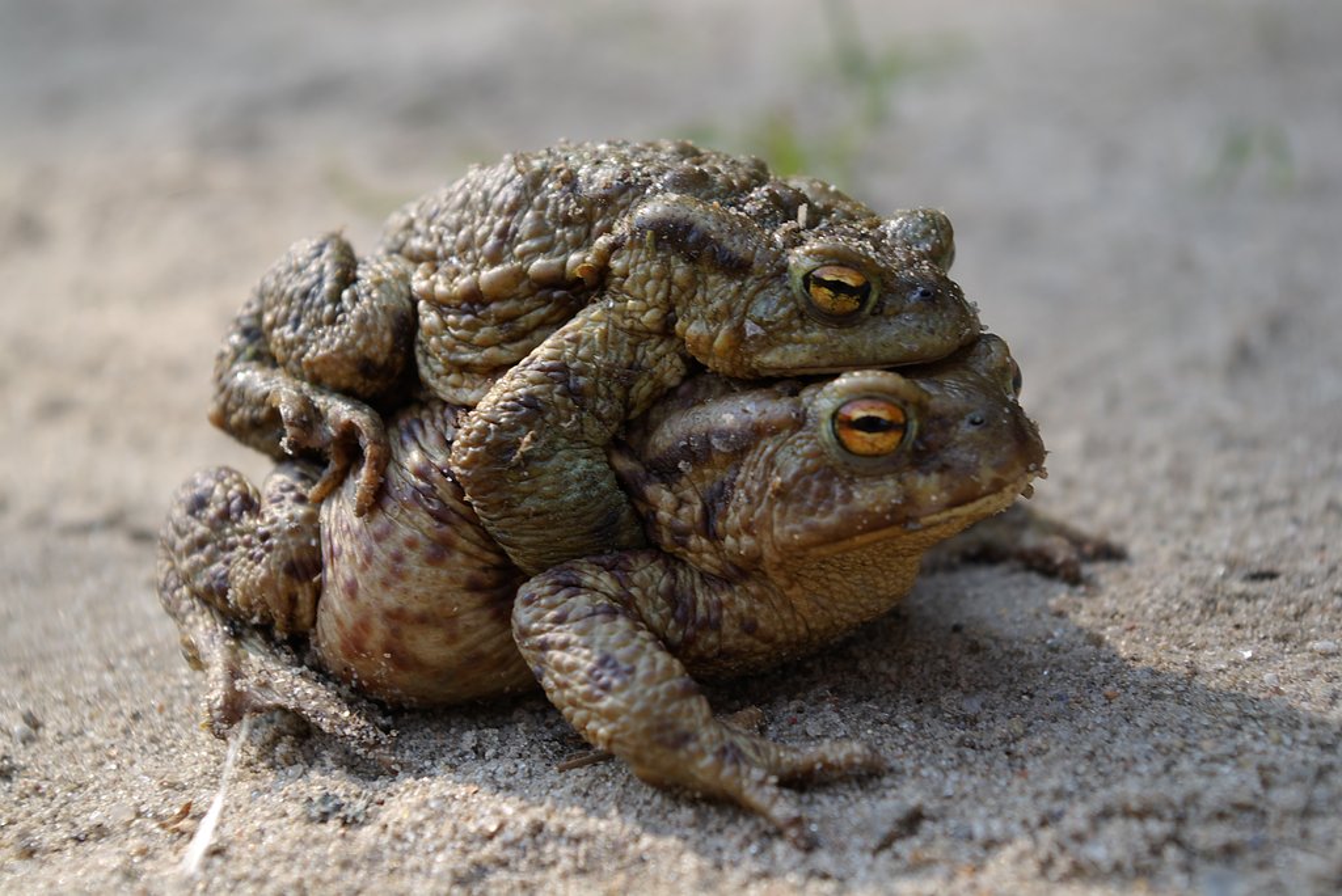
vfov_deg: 20.2
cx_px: 671
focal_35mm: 68
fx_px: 2518
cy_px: 448
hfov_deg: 29.8
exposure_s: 1/125
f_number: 6.7
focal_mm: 45
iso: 200
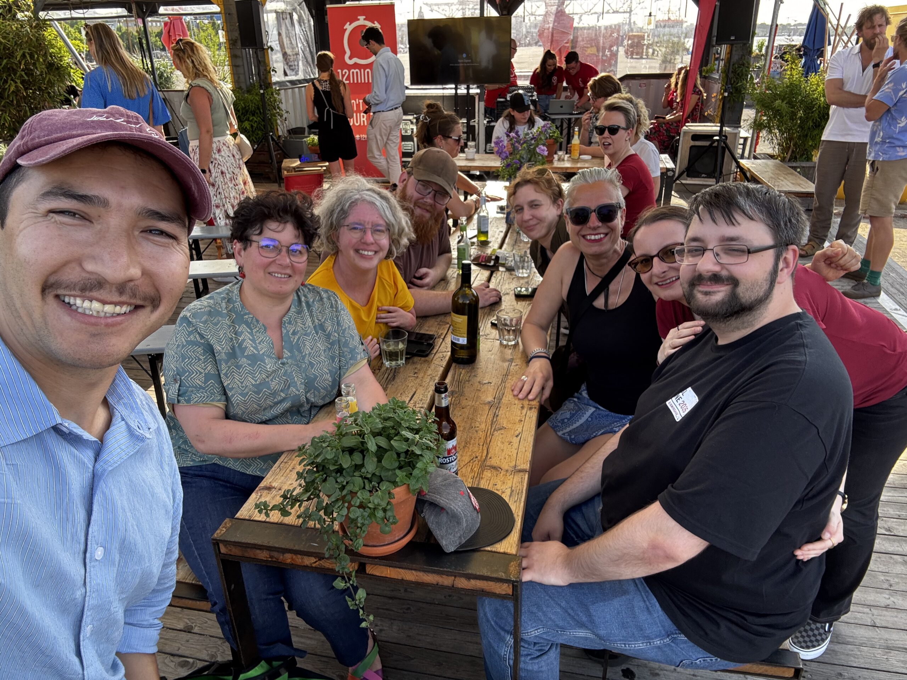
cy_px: 340
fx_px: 603
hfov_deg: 73.9
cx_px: 454
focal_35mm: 23
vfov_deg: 58.9
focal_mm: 2.69
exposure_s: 1/125
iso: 20
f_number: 1.9
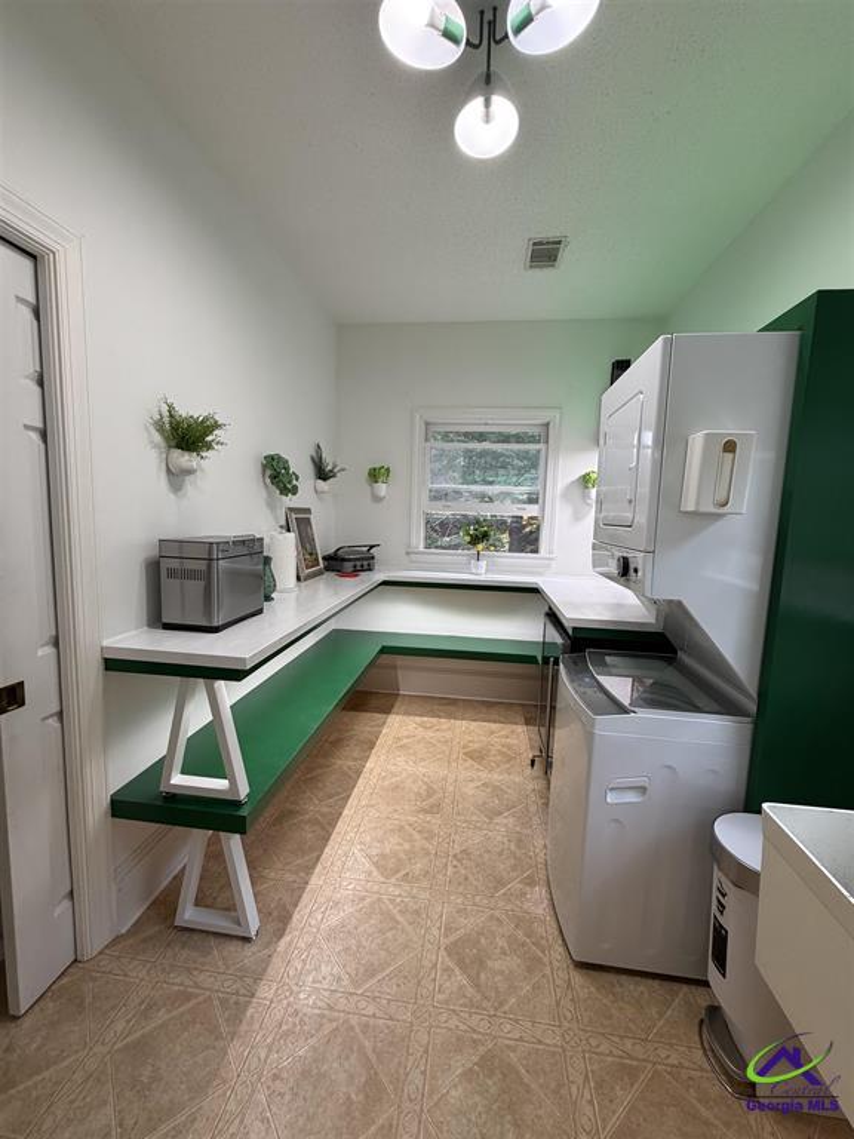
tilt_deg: -6.9
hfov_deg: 85.7
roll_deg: -1.8
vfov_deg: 102.1
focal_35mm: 14
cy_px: 570
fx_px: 461
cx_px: 427
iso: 200
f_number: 2.2
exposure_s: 1/120
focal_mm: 2.22
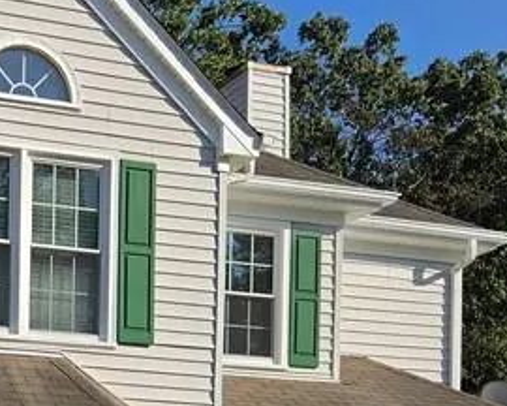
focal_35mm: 85
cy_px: 590
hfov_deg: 21.2
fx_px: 1275
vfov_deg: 16.6
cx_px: -66
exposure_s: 1/5002
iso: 80
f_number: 1.8
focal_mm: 5.4
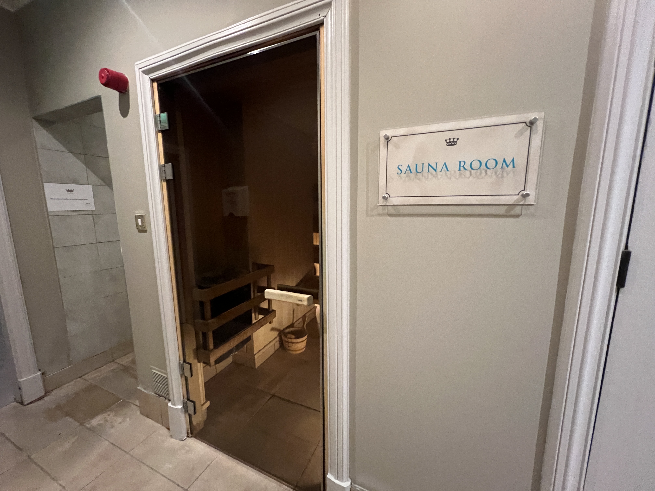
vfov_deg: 89.9
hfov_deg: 106.2
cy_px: 246
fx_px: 246
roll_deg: -0.5
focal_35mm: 13
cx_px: 328
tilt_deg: -8.0
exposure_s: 1/34
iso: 800
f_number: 1.8
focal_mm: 1.57
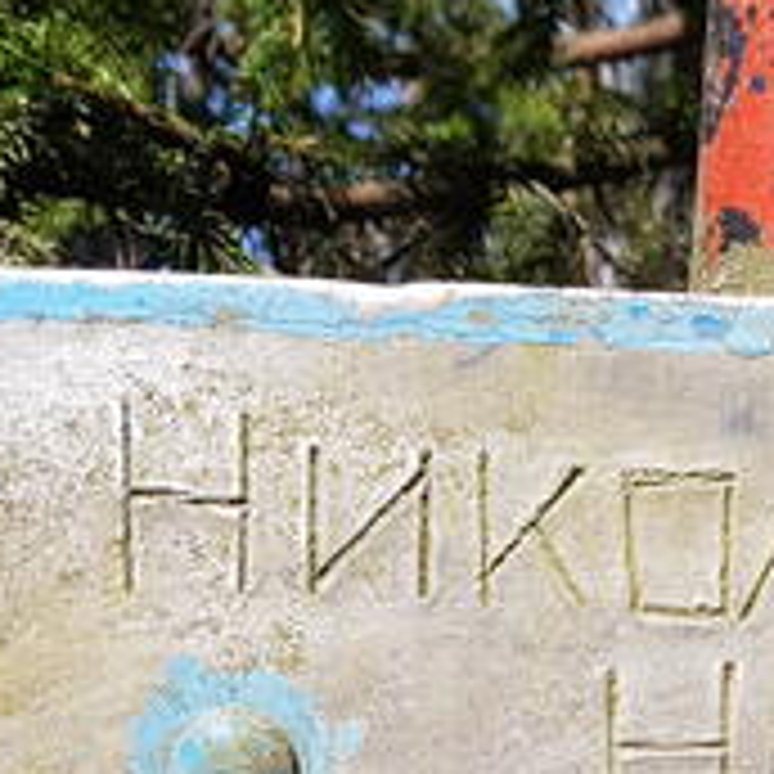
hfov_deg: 20.6
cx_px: 868
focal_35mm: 80
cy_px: 1058
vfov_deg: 19.6
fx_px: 2024
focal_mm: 4.2
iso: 40
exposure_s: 1/1028
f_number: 1.7
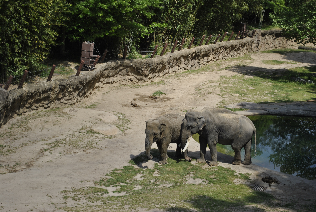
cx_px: 158
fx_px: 633
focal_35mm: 72
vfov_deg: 19.0
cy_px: 106
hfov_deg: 28.0
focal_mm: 48
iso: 160
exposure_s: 1/1000
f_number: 5.3
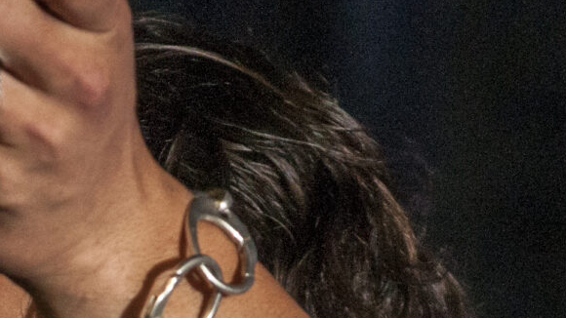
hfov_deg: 1.6
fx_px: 20797
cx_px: 30
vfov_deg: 0.9
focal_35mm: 1386
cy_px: 771
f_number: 4
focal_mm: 200
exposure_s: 1/80
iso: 800
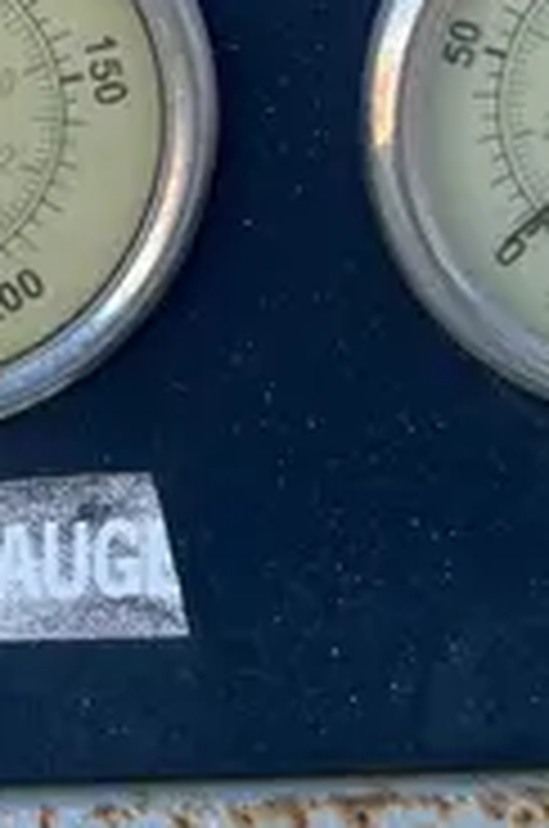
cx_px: -162
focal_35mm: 108
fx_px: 2480
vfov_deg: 18.6
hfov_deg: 12.3
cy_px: 47
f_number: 1.6
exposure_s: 1/277
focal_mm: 5.1
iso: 40
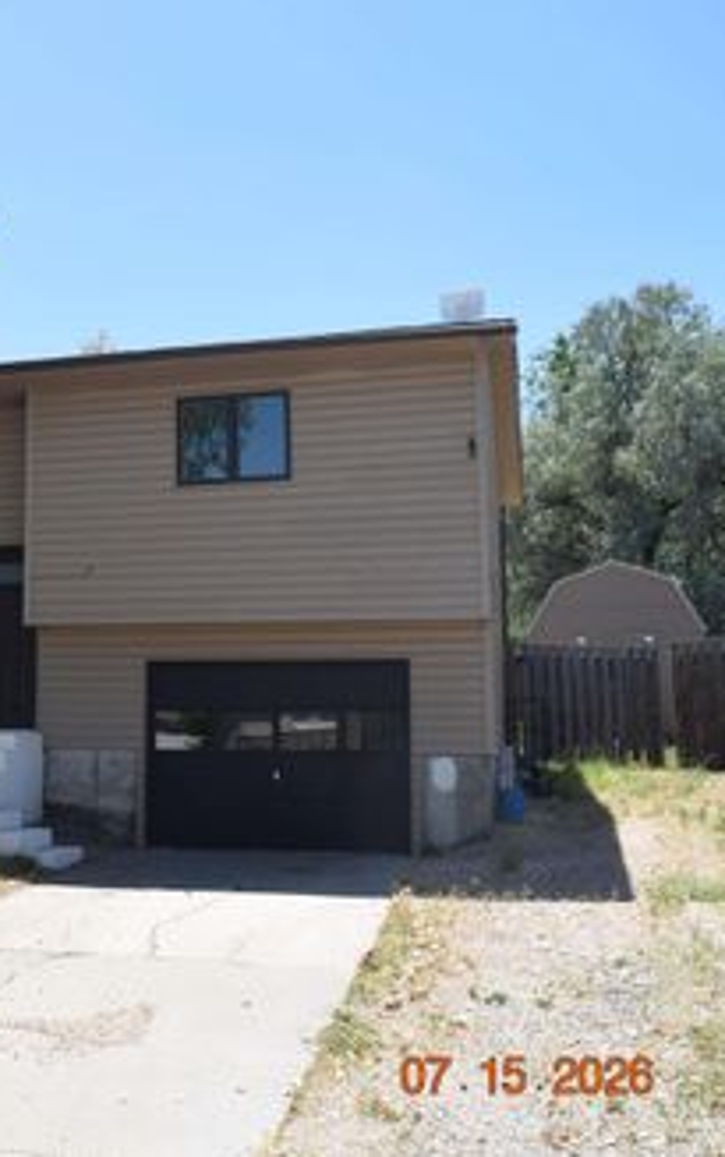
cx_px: -64
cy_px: 575
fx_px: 1325
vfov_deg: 47.2
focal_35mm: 42
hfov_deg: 28.0
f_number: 8
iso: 100
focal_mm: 18
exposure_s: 1/200
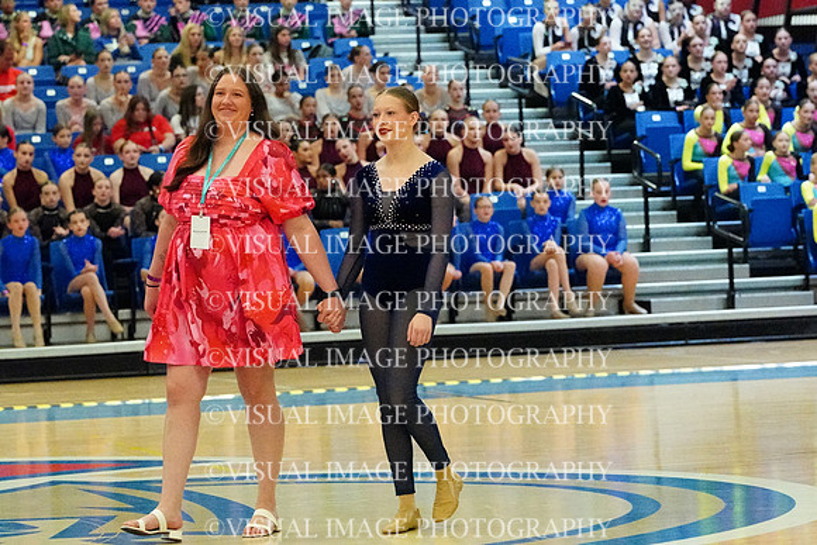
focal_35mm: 148
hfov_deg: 13.9
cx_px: 408
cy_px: 272
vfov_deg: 9.3
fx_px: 3359
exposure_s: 1/1000
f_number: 4
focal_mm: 99
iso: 25600
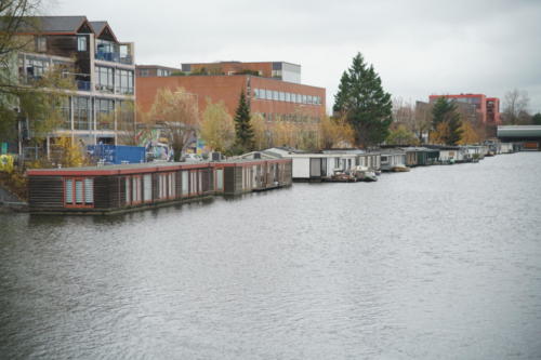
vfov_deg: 18.2
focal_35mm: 75
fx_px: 1127
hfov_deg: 27.0
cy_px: 180
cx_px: 270
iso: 320
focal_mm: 75
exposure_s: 1/80
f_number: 4
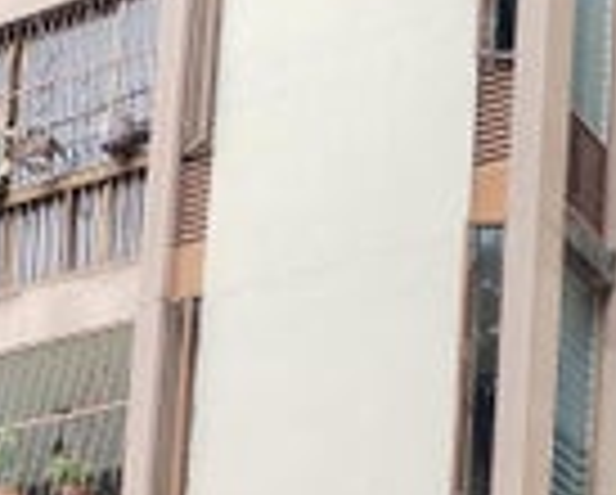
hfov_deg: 14.5
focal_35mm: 132
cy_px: 1017
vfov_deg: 10.7
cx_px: 396
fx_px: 2410
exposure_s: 1/248
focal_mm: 4.75
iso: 100
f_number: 1.8
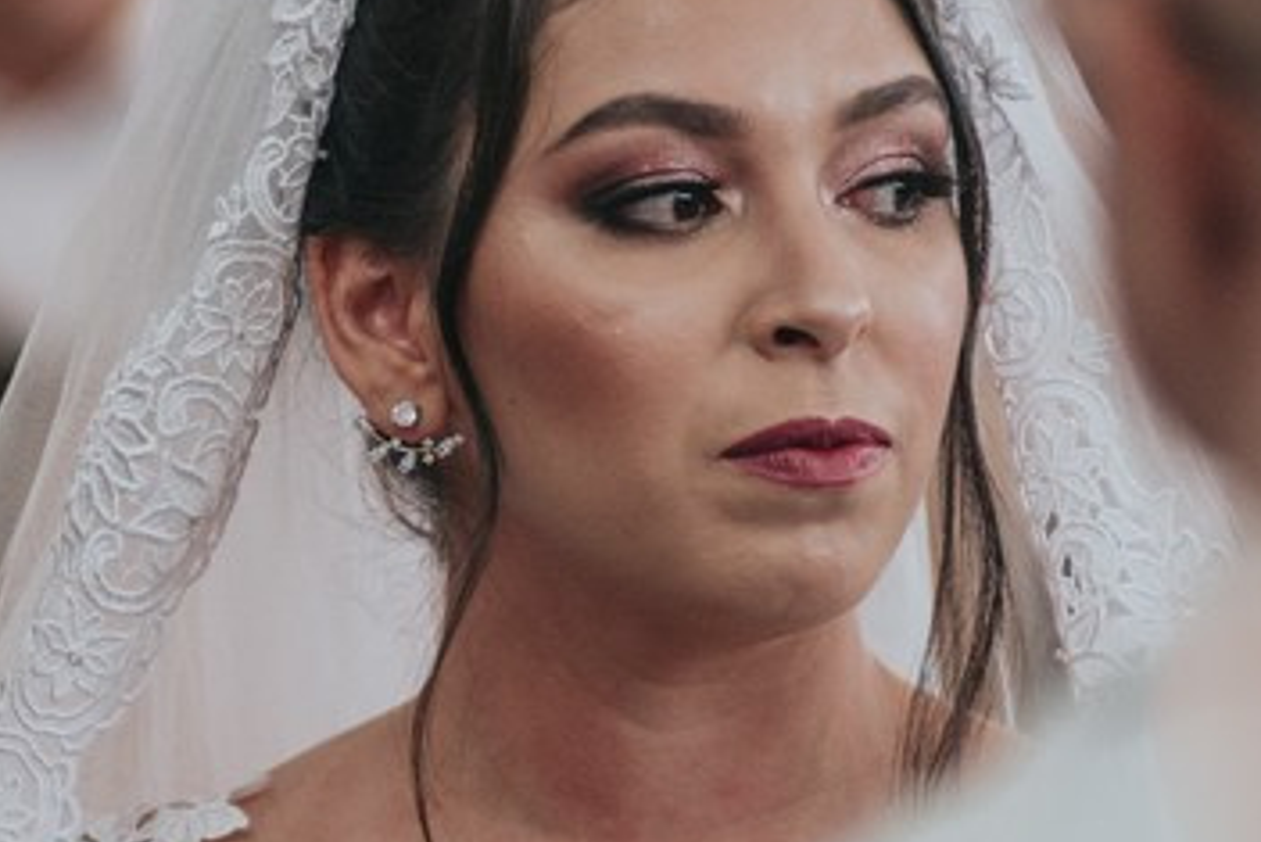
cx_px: 530
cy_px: 536
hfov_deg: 3.8
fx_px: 19097
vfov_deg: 2.5
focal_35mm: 545
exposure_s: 1/160
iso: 1250
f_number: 2.8
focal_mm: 160
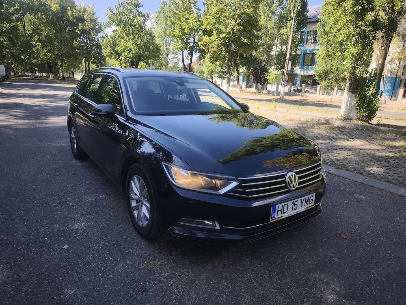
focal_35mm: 23
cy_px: 152
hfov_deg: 73.9
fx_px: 270
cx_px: 203
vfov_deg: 58.9
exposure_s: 1/1094
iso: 50
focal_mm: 6.57
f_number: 1.6
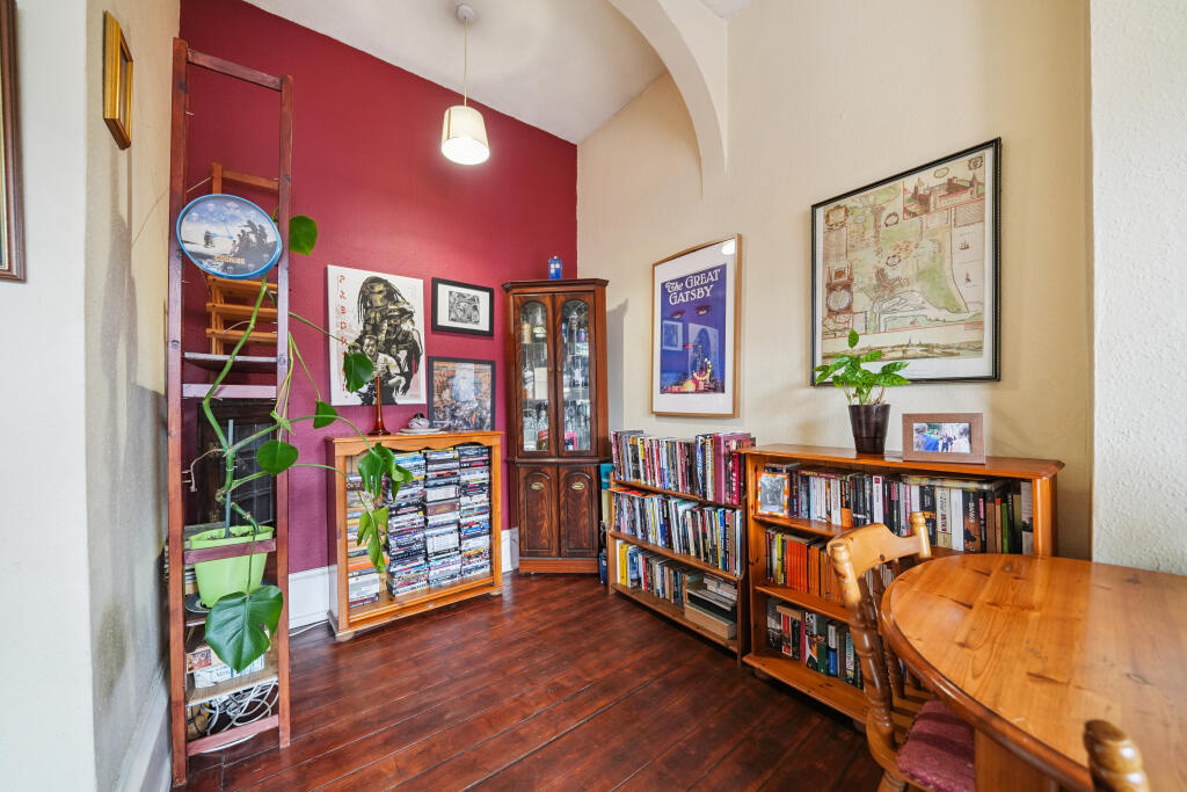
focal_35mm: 13
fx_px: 429
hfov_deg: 108.3
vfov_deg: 85.4
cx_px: 594
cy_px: 396
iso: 640
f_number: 5
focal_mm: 13
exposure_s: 1/50
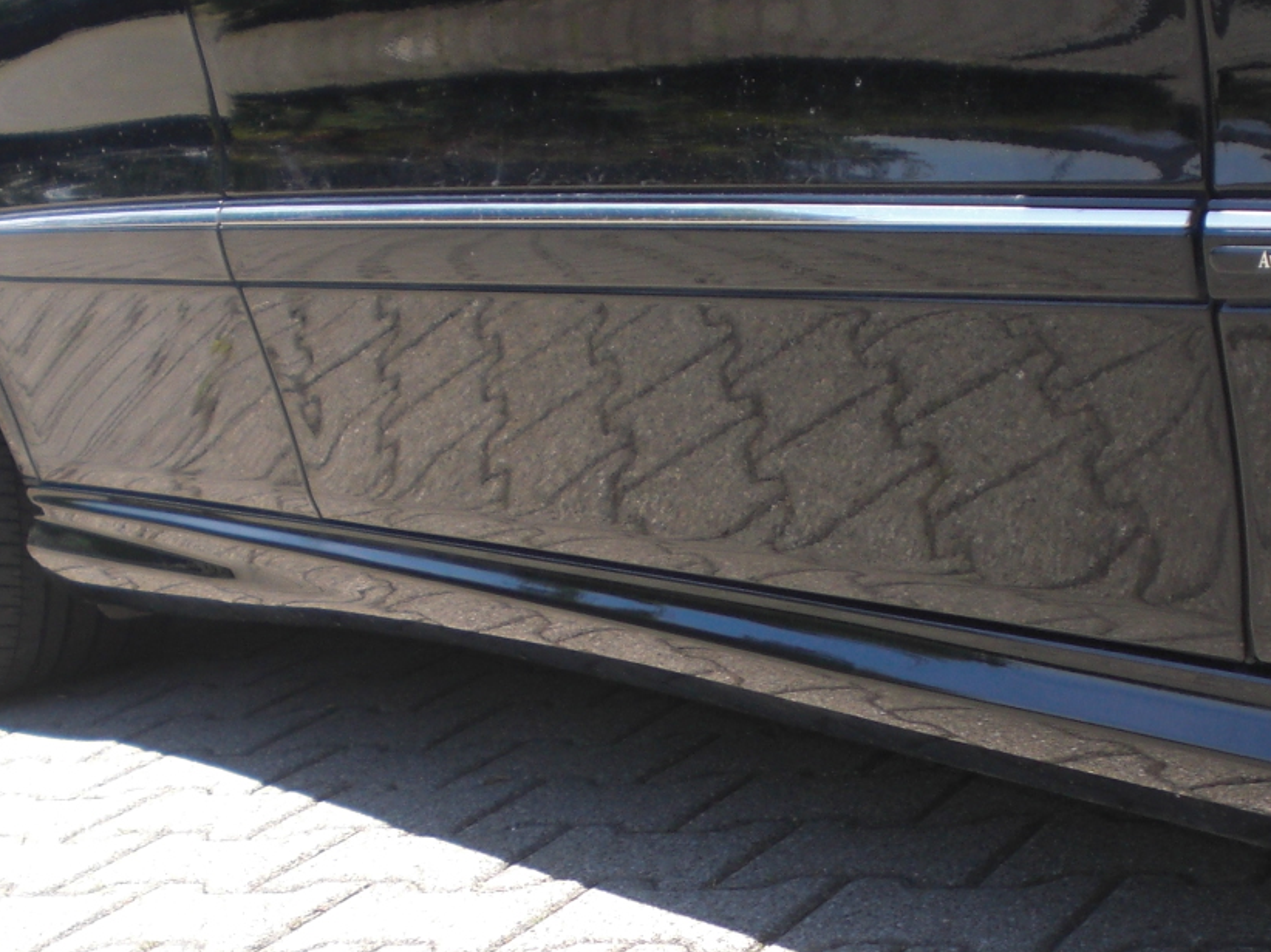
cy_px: 836
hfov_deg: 26.3
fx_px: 2716
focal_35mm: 74
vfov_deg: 19.6
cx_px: 784
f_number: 3.1
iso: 64
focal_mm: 6.3
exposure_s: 1/320
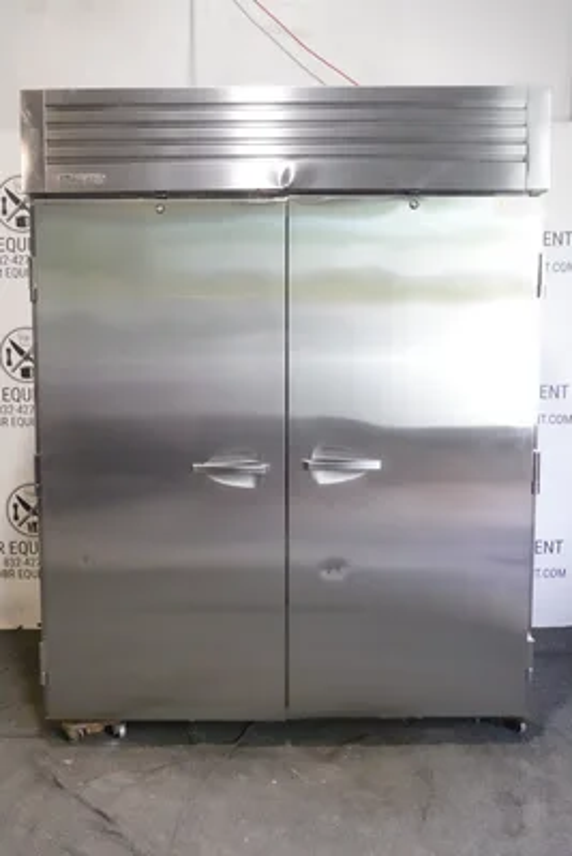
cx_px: 286
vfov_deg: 55.8
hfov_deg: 38.9
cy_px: 428
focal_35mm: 34
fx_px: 810
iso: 5000
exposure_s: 1/40
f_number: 10
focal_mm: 12.76
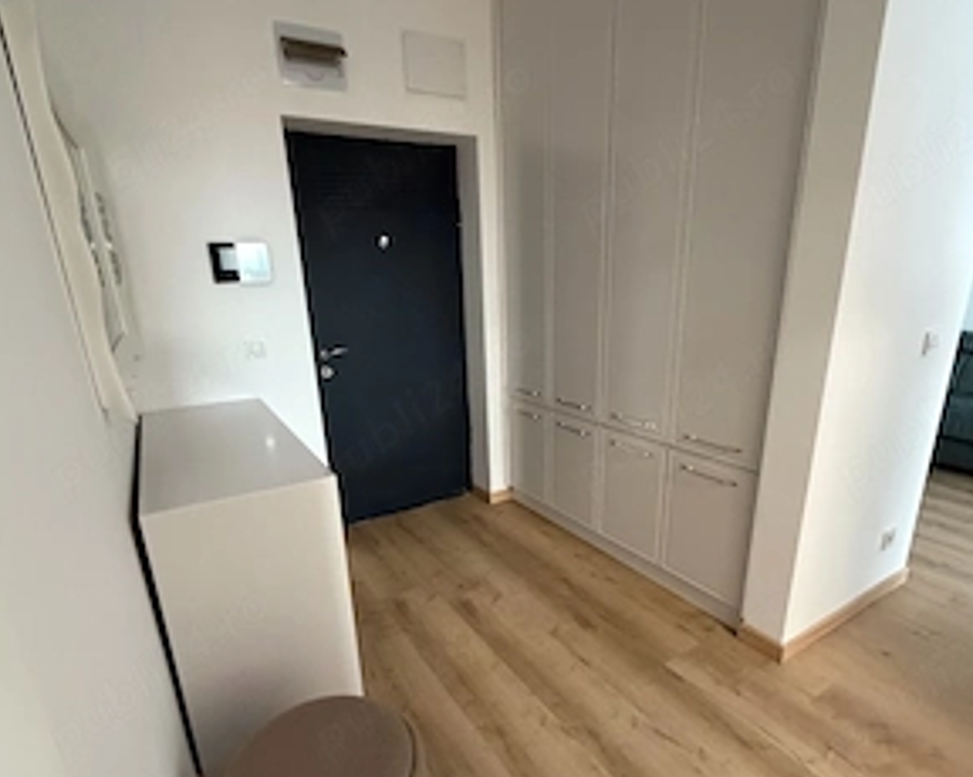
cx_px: 490
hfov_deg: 83.3
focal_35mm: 19
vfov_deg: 70.3
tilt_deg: -18.4
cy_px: 449
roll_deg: +1.7
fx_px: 547
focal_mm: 2.22
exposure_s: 1/60
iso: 800
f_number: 2.2
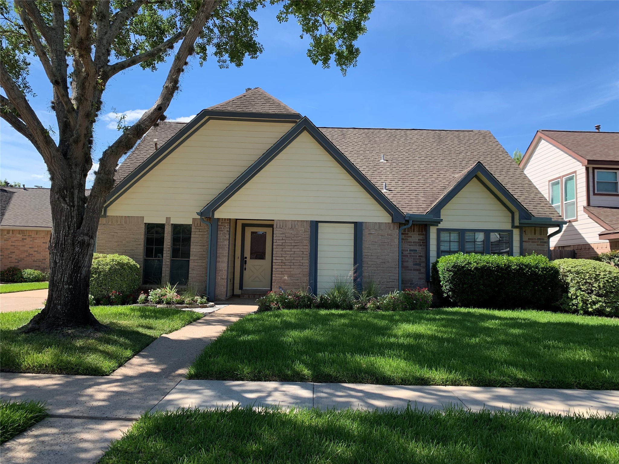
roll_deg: -1.6
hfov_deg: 67.3
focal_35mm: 26
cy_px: 232
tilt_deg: +6.4
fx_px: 465
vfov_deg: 53.1
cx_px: 310
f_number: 1.8
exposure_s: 1/1054
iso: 25
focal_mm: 4.25
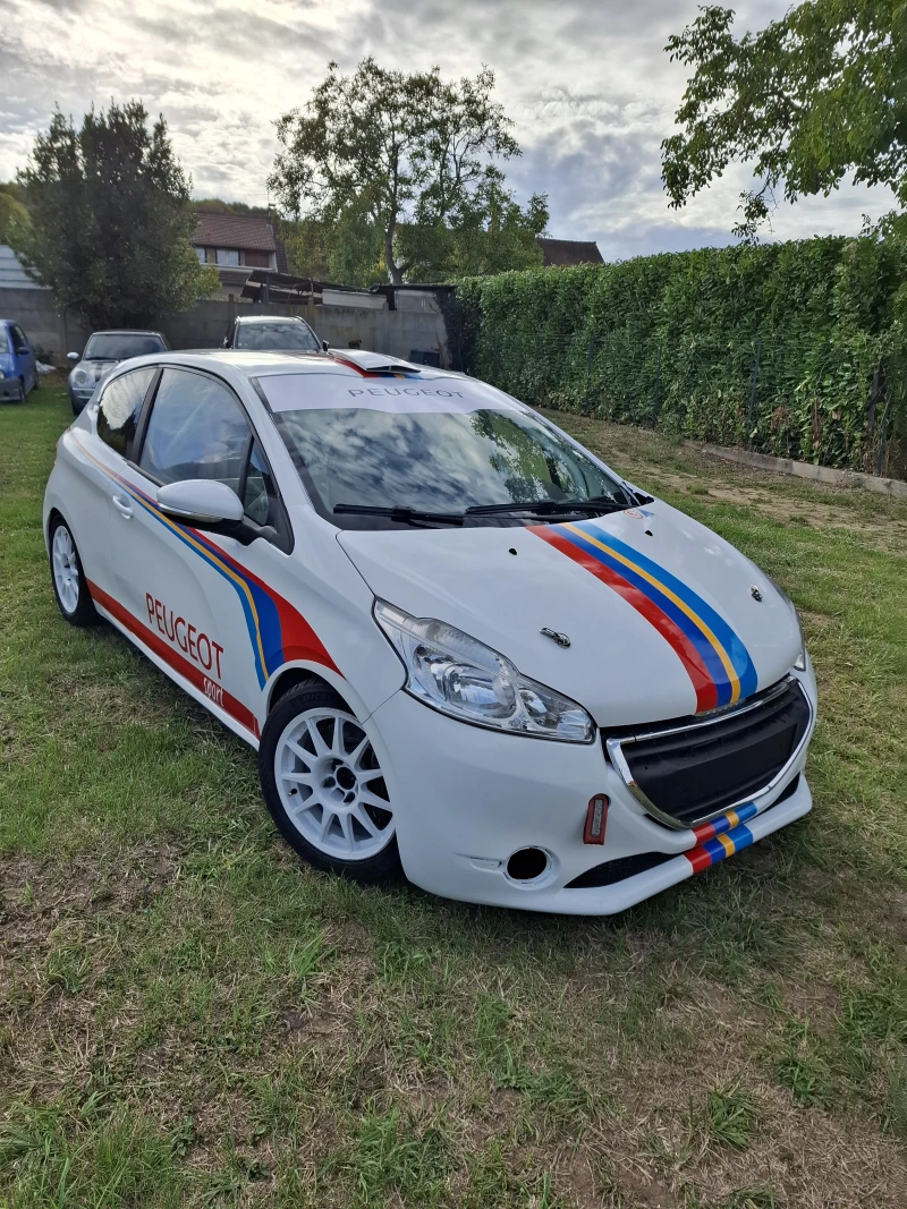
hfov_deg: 58.9
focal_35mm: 23
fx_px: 804
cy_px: 604
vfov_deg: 73.9
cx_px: 454
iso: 50
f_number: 1.8
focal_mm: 5.54
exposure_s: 1/1429
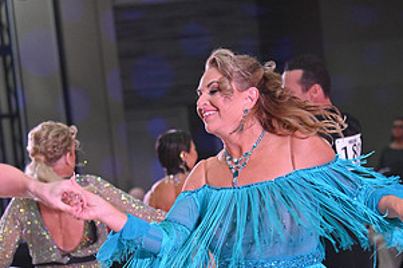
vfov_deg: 7.0
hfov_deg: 10.7
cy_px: 354
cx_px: 177
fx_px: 2158
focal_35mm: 193
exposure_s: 1/320
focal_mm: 100
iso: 2500
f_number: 5
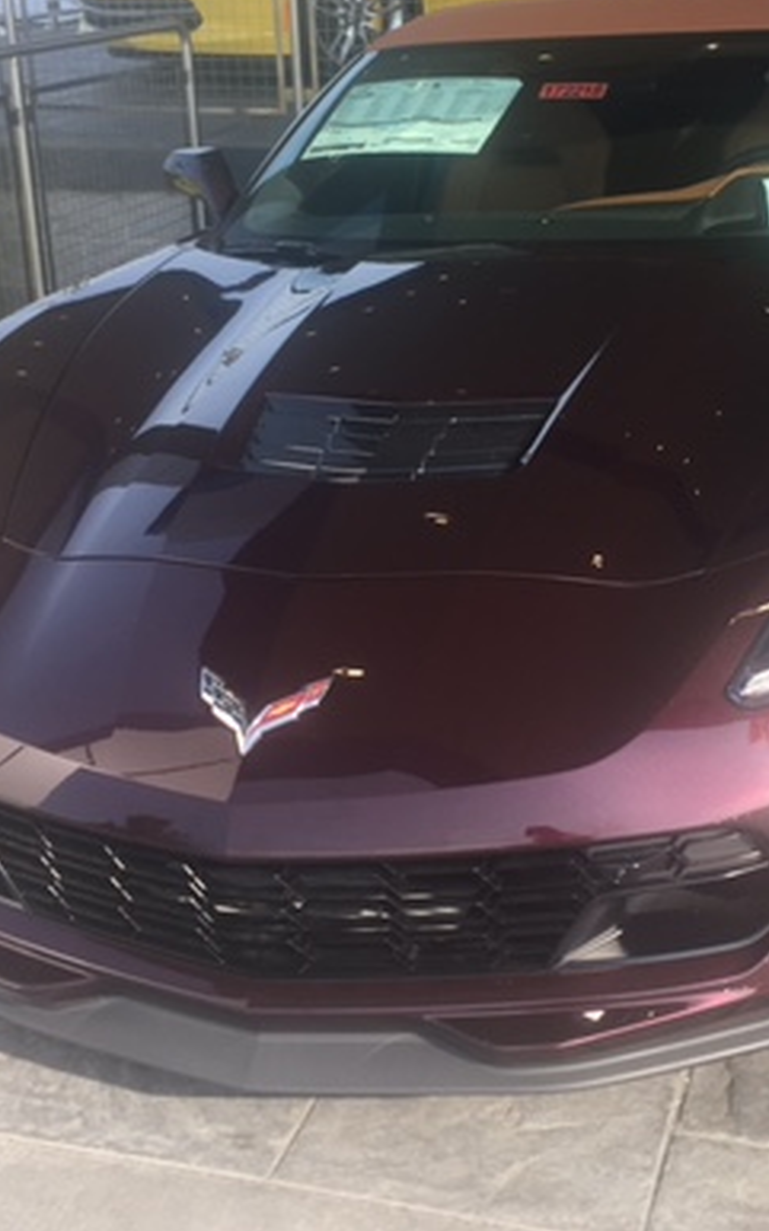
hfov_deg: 25.3
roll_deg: +0.8
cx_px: 469
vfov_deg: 39.5
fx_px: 1711
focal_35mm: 51
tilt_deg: -18.4
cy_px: 517
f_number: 2.2
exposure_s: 1/413
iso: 25
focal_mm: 4.15
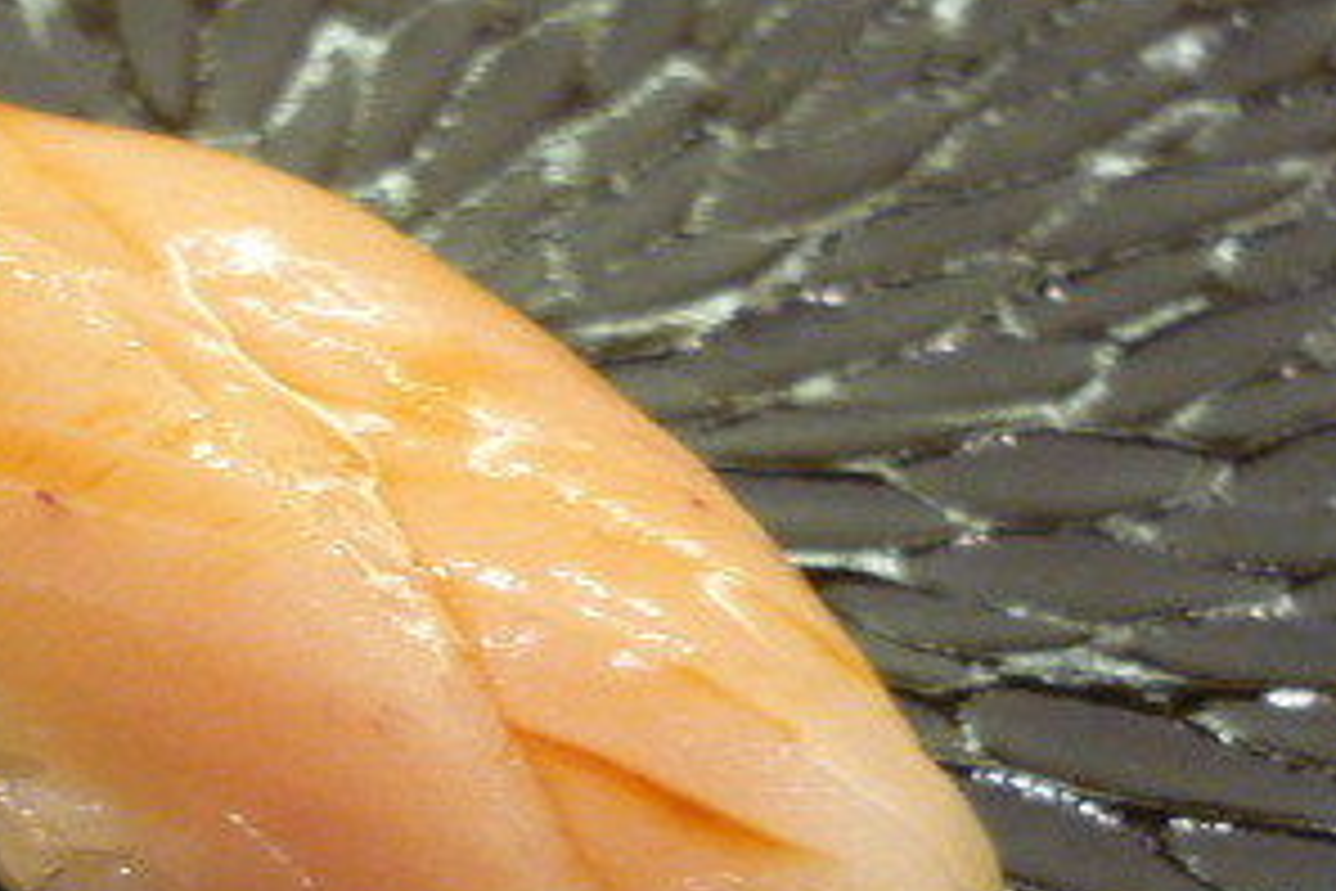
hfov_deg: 26.8
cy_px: 734
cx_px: 256
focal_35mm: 74
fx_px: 2746
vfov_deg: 18.2
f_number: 2.8
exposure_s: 1/20
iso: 400
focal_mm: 5.5
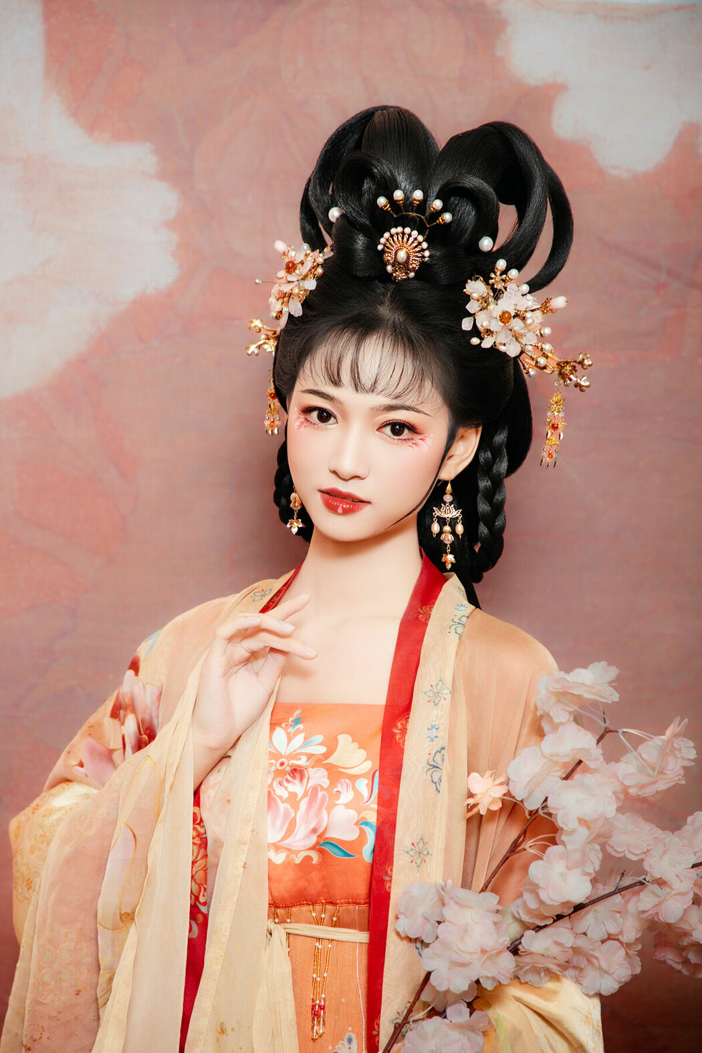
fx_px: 3013
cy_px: 526
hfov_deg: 13.3
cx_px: 351
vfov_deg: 19.8
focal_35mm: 103
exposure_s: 1/160
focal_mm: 105
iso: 100
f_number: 5
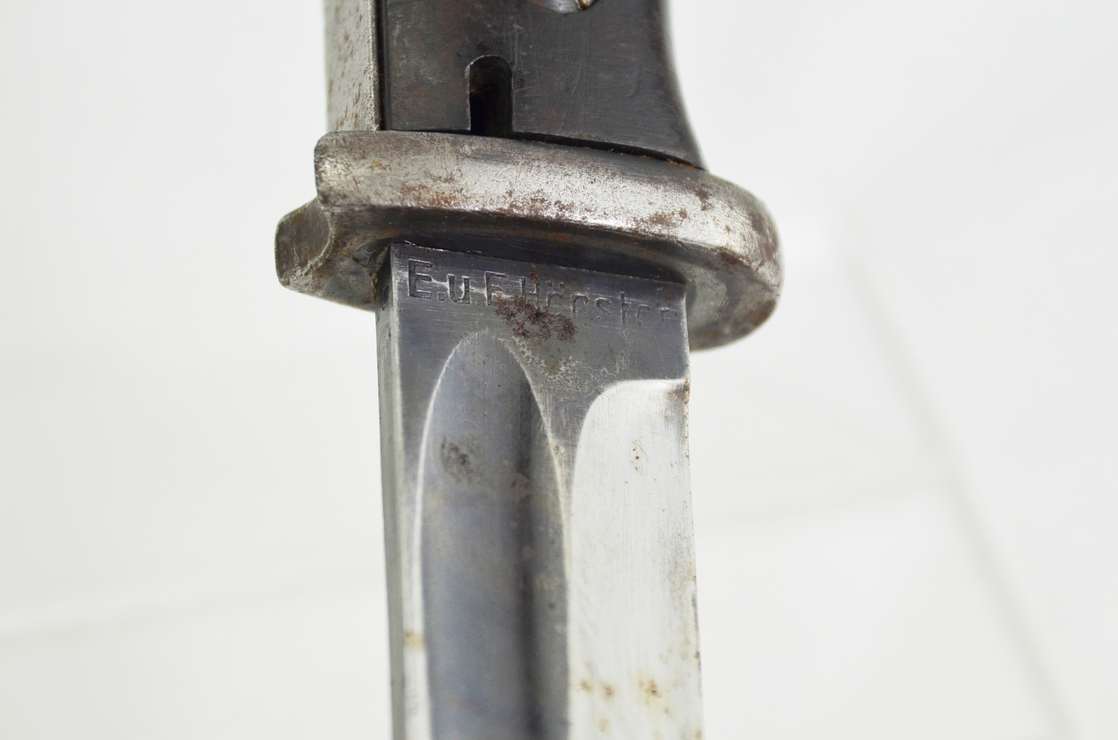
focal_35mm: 254
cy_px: 333
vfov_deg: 5.4
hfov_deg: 8.1
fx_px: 7861
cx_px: 563
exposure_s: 1/250
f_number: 5.6
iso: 500
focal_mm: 135
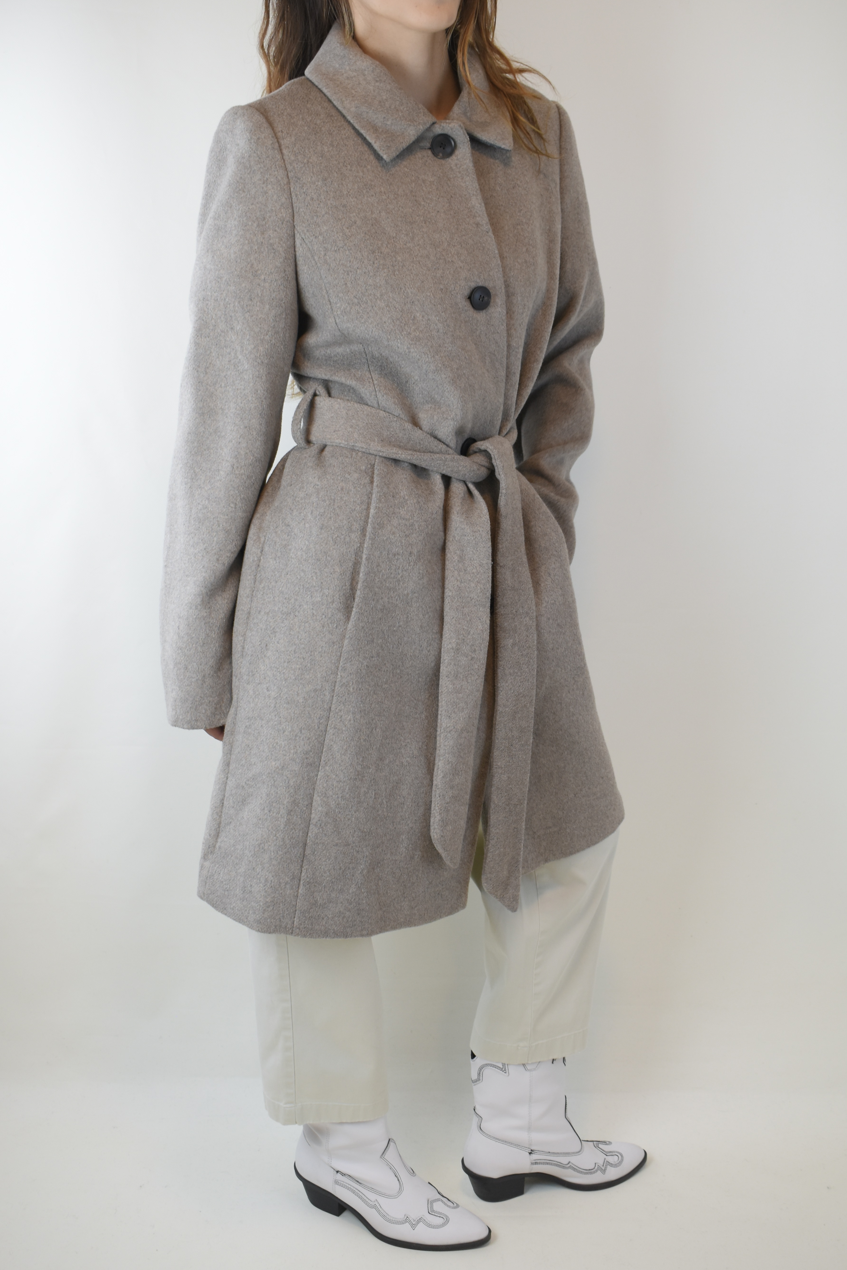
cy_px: 620
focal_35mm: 37
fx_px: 1306
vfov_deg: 51.9
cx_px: 435
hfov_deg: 35.9
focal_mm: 24
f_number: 5
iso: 400
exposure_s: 1/100
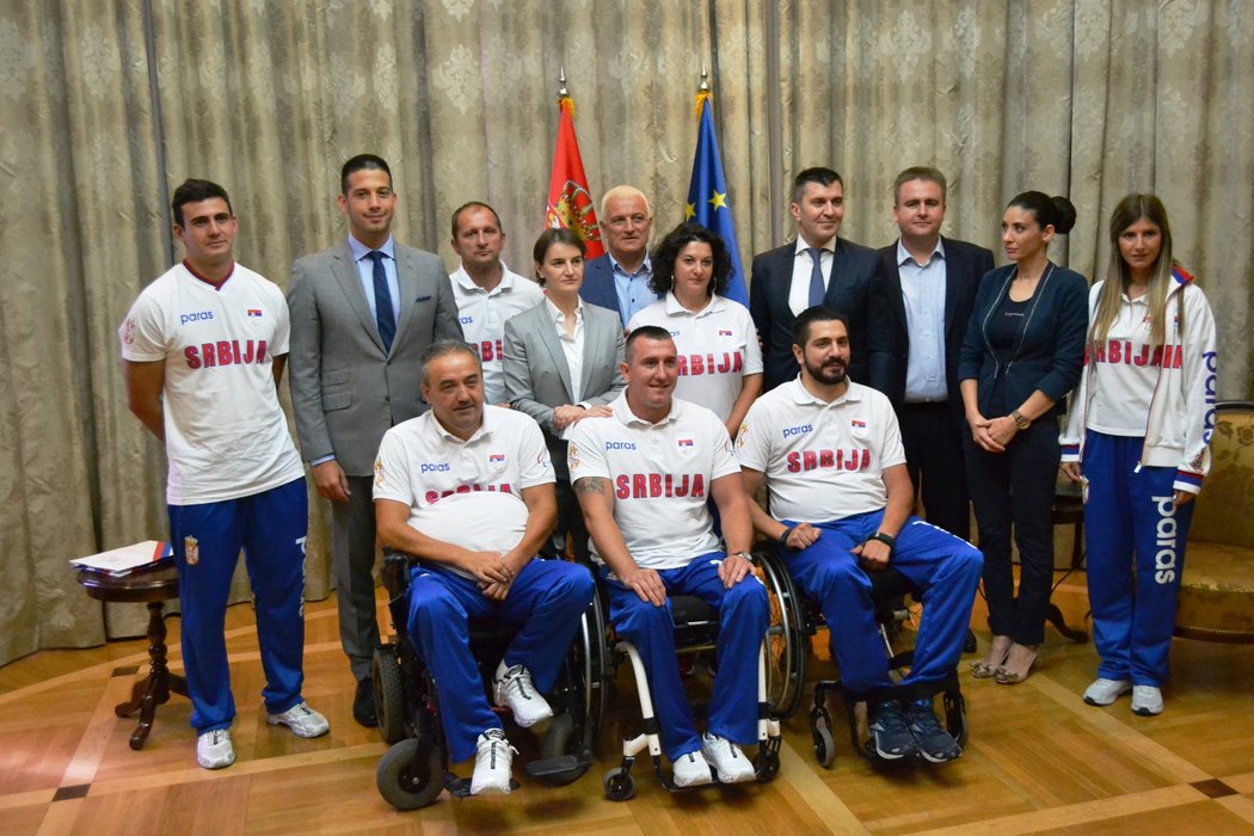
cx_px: 627
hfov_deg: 57.2
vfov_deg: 40.0
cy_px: 418
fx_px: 1149
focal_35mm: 33
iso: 3200
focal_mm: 22
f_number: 3.8
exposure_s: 1/125
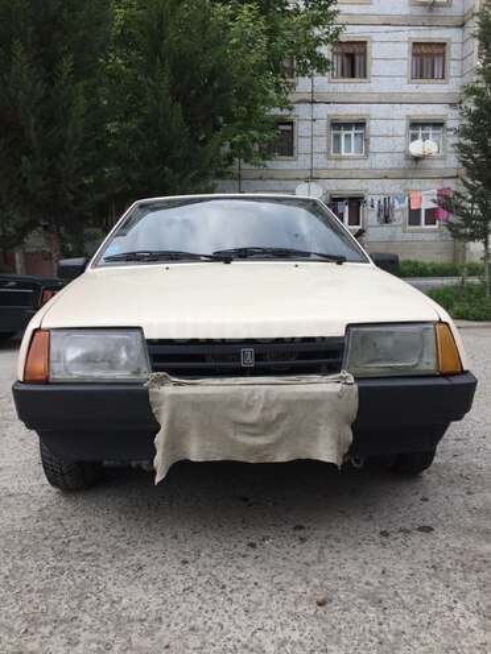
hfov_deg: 48.2
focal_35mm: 29
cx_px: 246
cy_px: 327
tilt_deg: -6.4
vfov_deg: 61.7
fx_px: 548
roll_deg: +1.7
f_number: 2.2
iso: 32
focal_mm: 4.15
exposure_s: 1/370
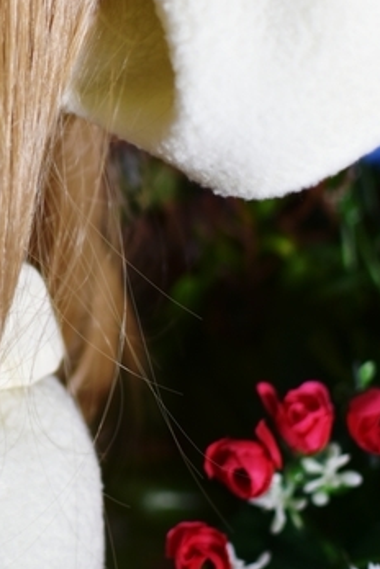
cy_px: 78
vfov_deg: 13.2
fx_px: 2446
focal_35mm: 154
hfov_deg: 8.8
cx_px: -107
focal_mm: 35
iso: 100
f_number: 1.8
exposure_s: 1/200
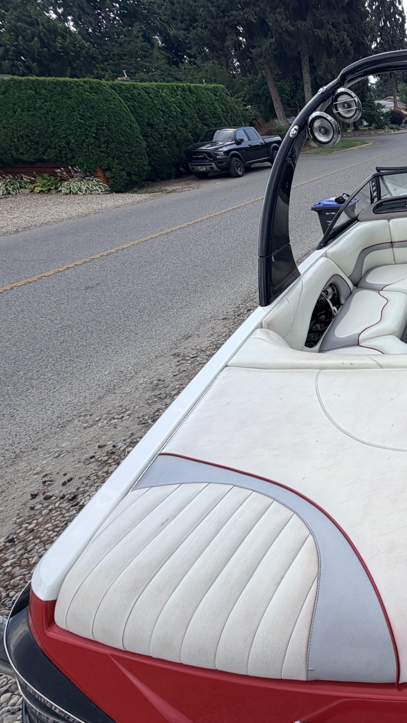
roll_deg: +1.5
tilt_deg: -34.6
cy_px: 364
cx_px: 486
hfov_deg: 39.3
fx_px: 403
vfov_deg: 83.8
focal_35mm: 21
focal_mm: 2.22
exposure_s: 1/770
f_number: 2.2
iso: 25
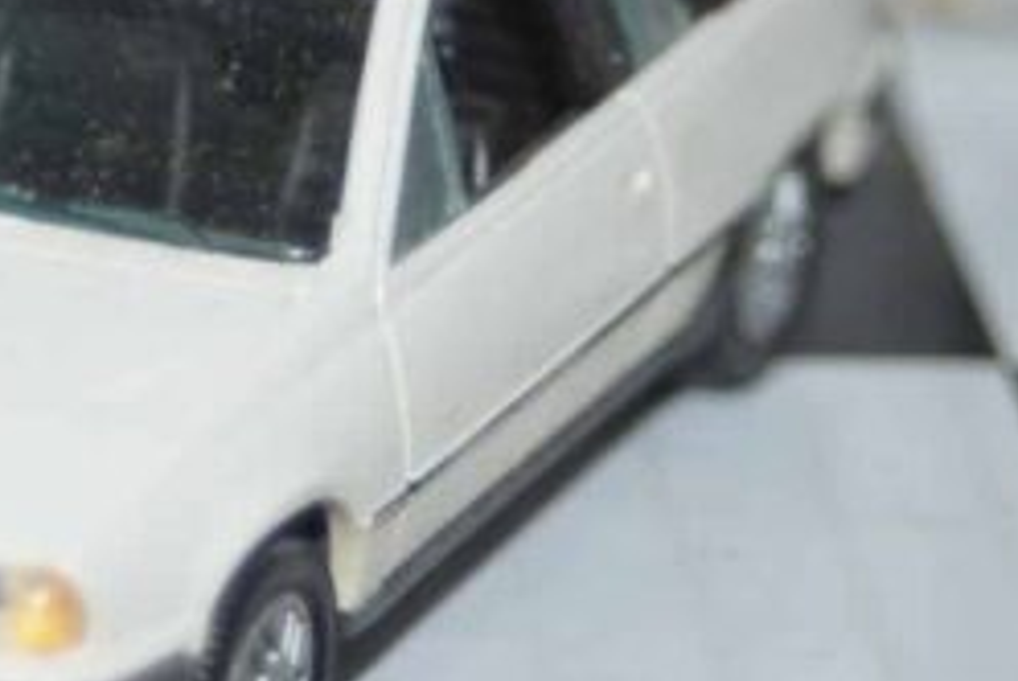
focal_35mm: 290
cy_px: 271
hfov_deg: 7.1
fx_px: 8210
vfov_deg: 4.8
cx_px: 0
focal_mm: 80
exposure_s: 1/80
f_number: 5.6
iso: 400
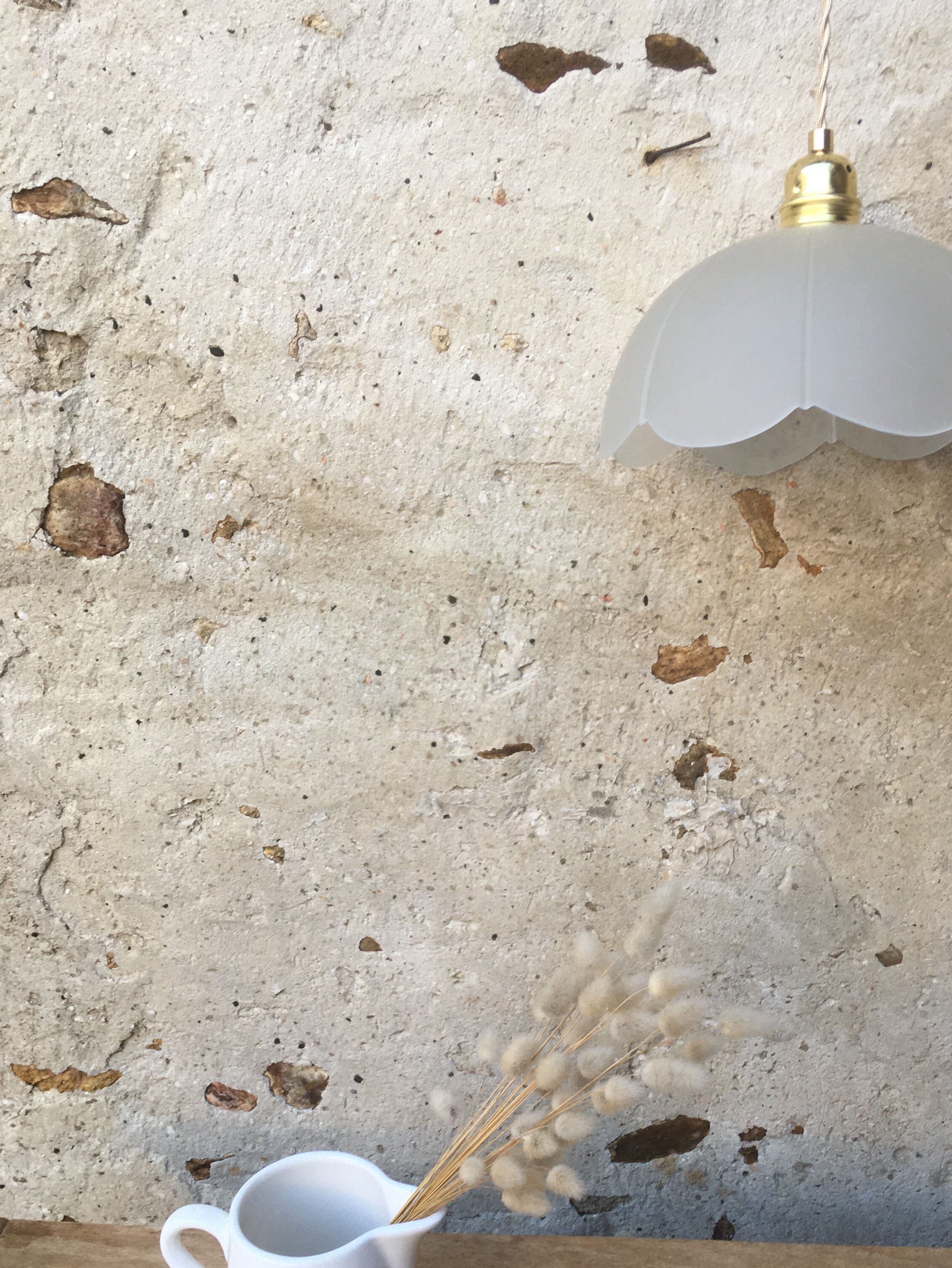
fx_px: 1430
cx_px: 625
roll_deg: -1.0
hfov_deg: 36.5
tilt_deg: -27.8
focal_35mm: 39
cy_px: 787
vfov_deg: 47.5
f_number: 2.2
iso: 40
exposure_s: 1/100
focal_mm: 4.15
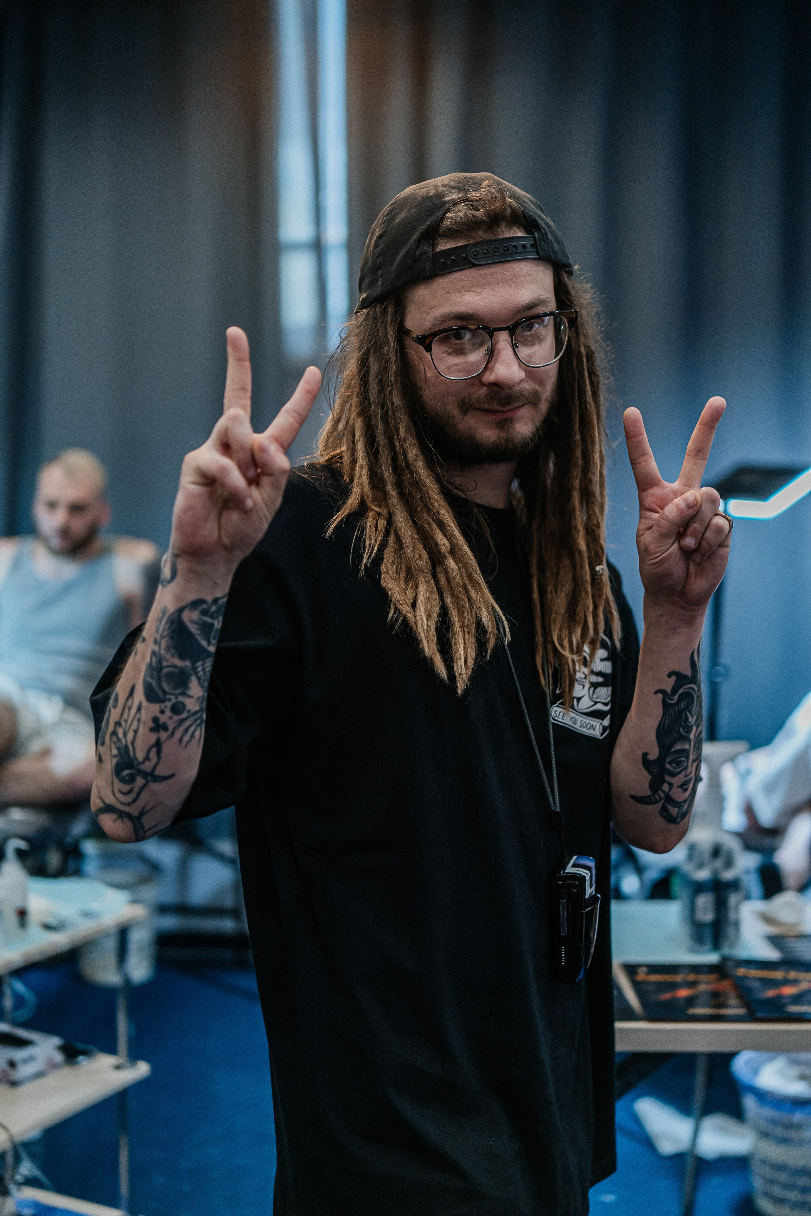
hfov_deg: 29.9
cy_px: 608
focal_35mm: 45
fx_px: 1521
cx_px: 406
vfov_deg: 43.6
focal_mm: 45
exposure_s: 1/125
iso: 500
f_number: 1.8
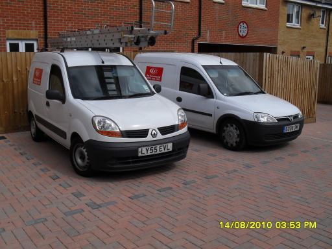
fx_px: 336
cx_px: 166
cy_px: 124
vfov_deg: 40.7
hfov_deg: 52.6
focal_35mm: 35
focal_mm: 6.3
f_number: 8.4
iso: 100
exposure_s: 1/500
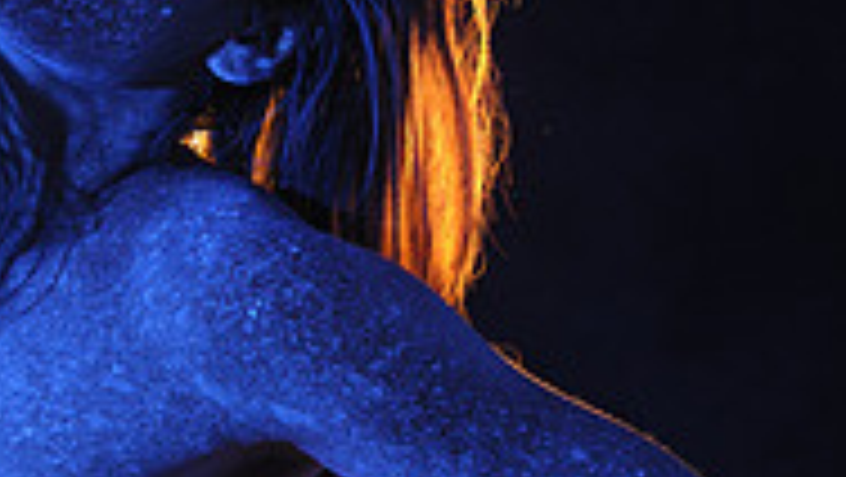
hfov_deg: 7.8
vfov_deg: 4.4
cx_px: 227
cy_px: 252
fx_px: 6172
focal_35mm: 275
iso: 800
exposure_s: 1/90
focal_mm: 85
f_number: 5.6
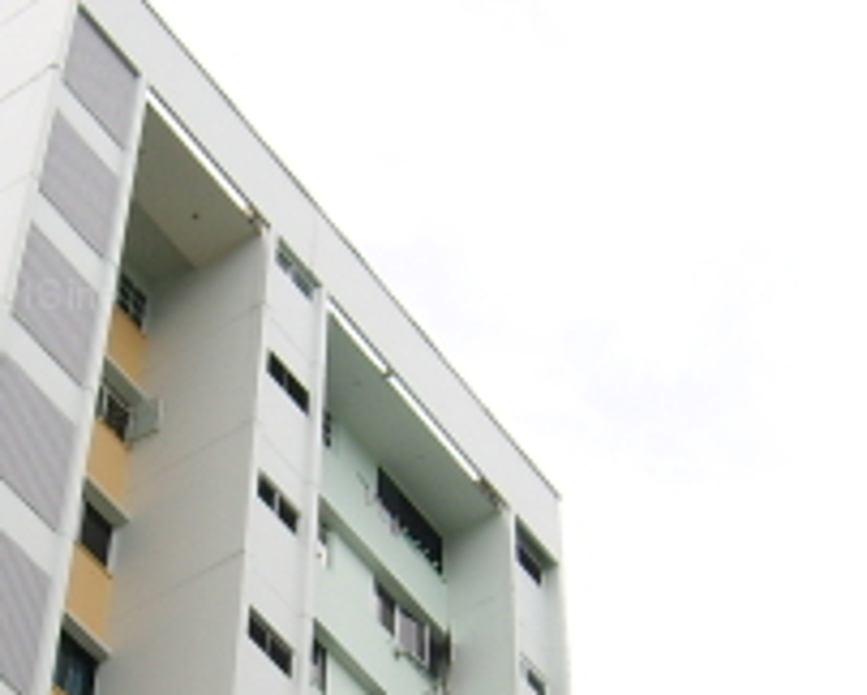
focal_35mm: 93
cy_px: 729
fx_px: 2389
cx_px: 193
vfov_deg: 16.2
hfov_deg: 20.4
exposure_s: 1/297
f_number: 5.8
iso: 50
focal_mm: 5.95
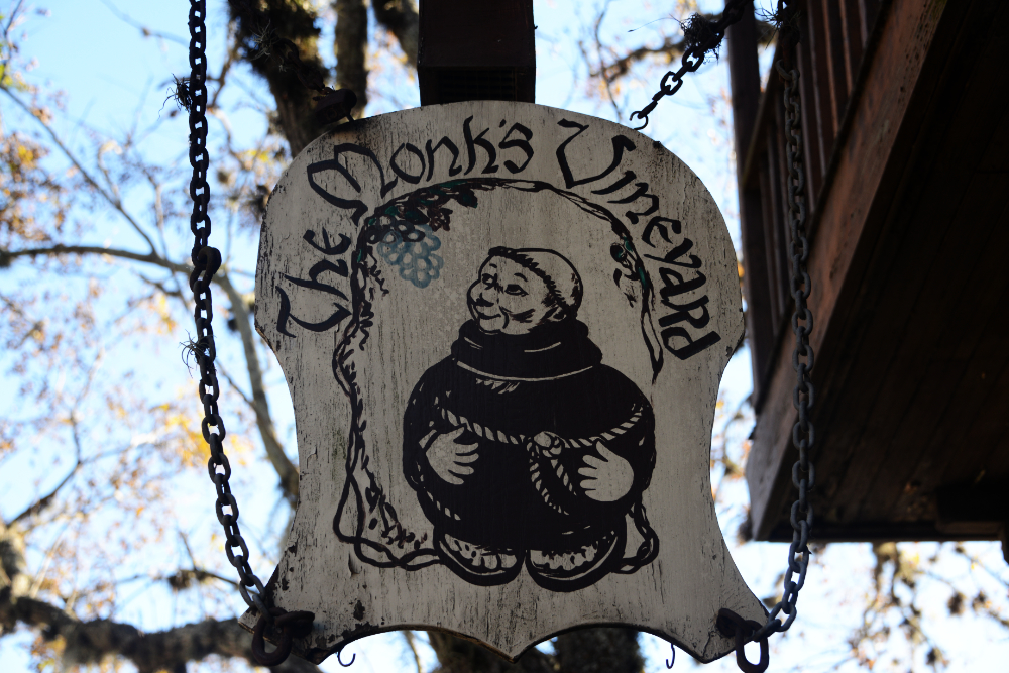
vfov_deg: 21.9
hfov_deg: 32.4
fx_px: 1738
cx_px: 504
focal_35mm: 62
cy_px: 336
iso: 400
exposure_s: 1/500
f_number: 4.8
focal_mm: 62
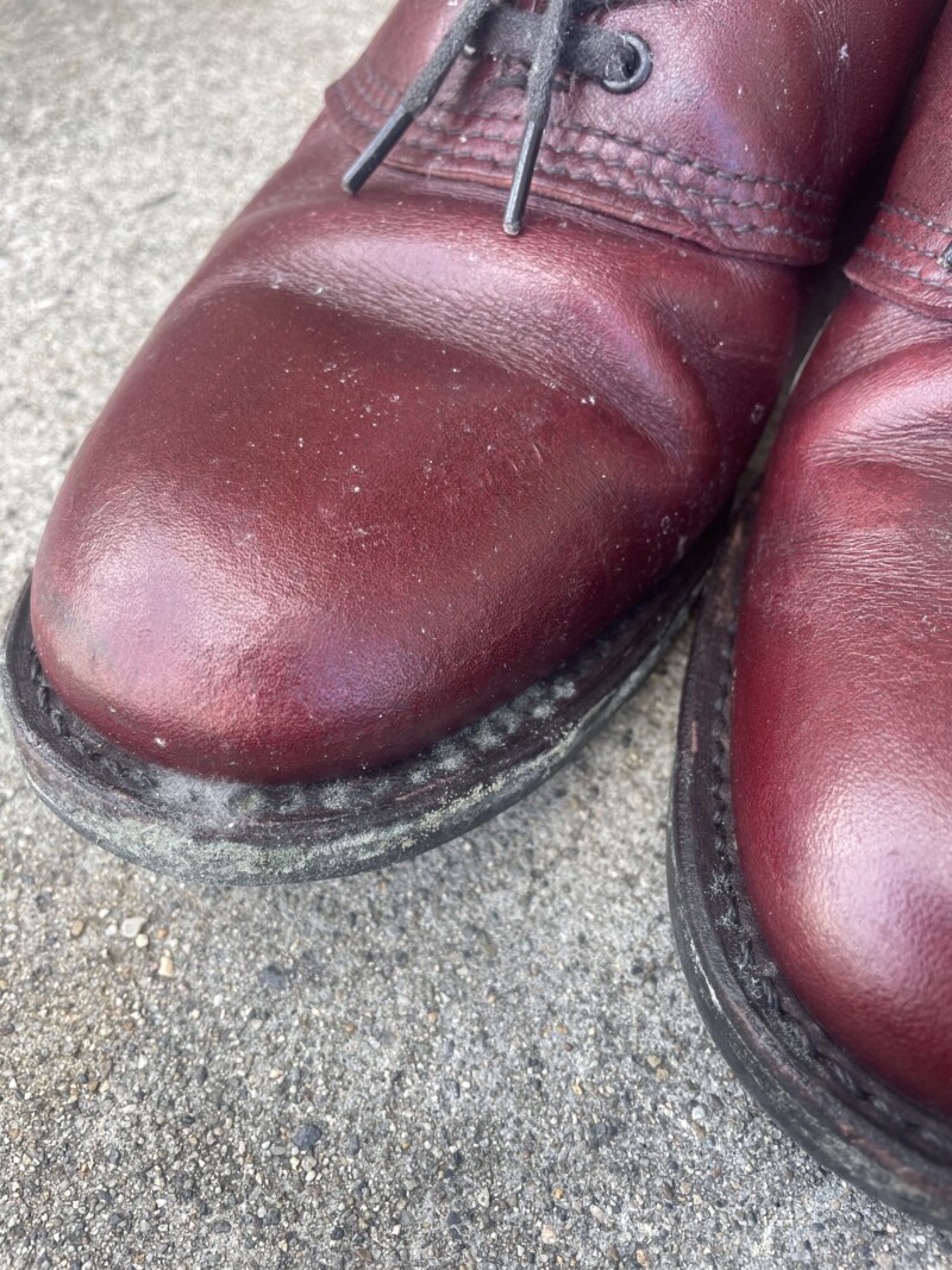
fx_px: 954
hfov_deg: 53.1
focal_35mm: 26
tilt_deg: -54.7
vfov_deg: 67.3
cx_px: 476
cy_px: 635
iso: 32
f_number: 1.6
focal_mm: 4.2
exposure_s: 1/121
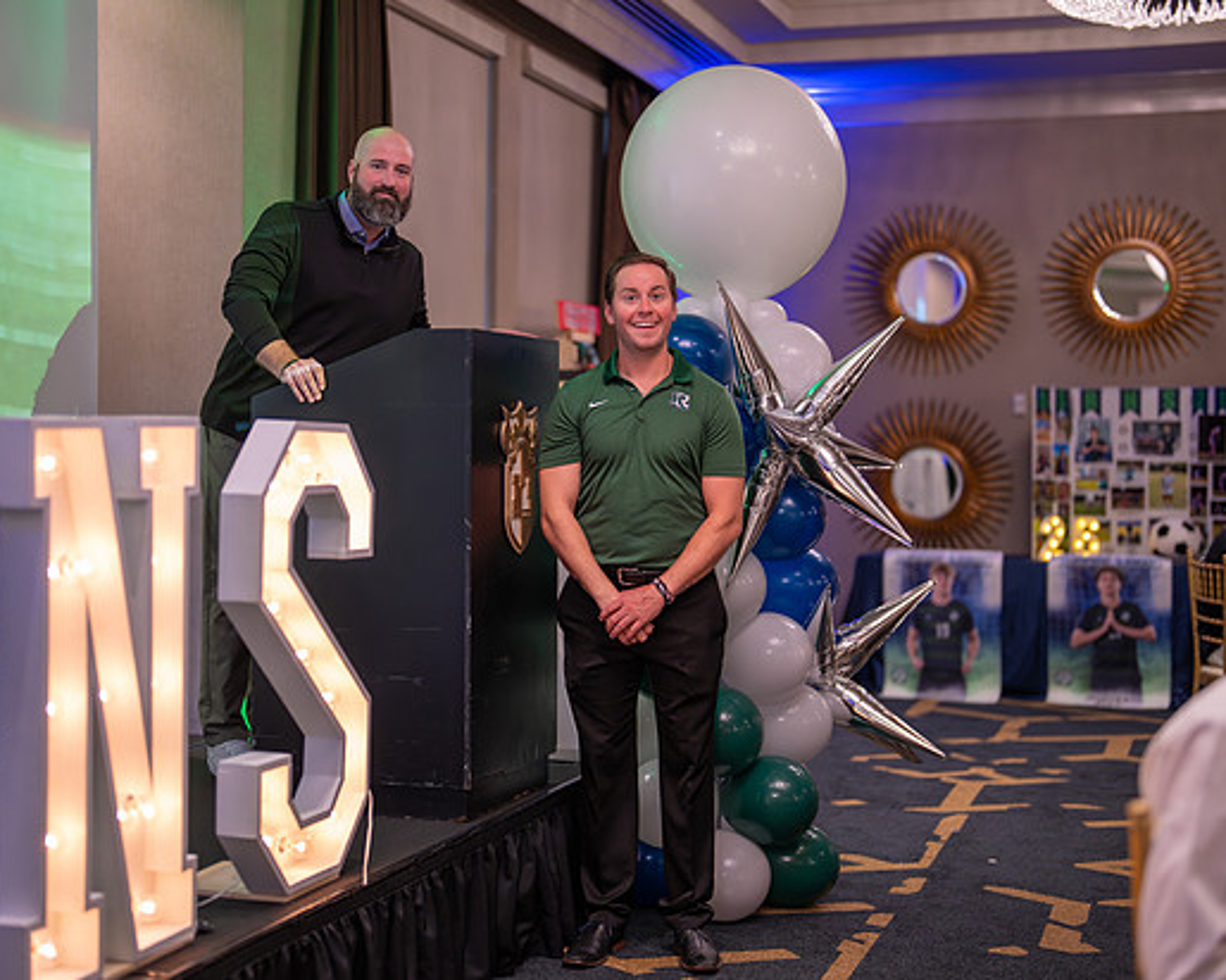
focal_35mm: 57
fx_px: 2068
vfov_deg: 26.7
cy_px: 490
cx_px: 592
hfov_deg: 33.0
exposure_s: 1/400
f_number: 1.2
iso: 1000
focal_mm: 50
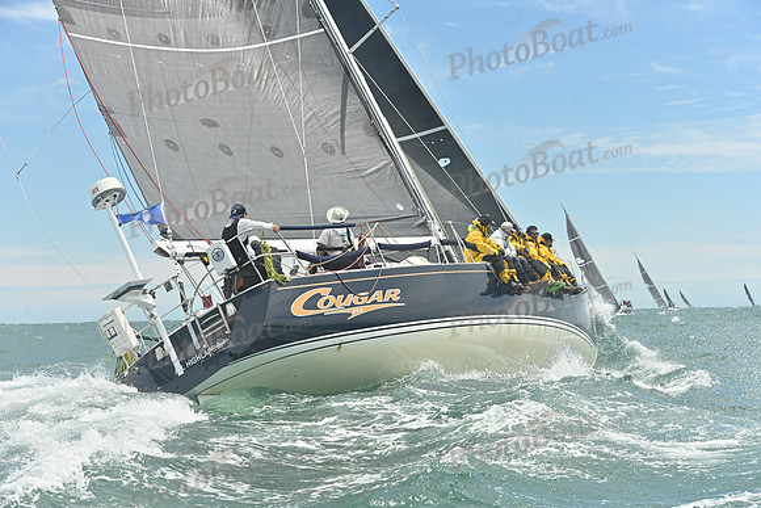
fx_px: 1480
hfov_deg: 28.8
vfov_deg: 19.5
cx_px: 380
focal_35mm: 70
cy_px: 254
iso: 250
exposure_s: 1/1250
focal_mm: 70
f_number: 6.3
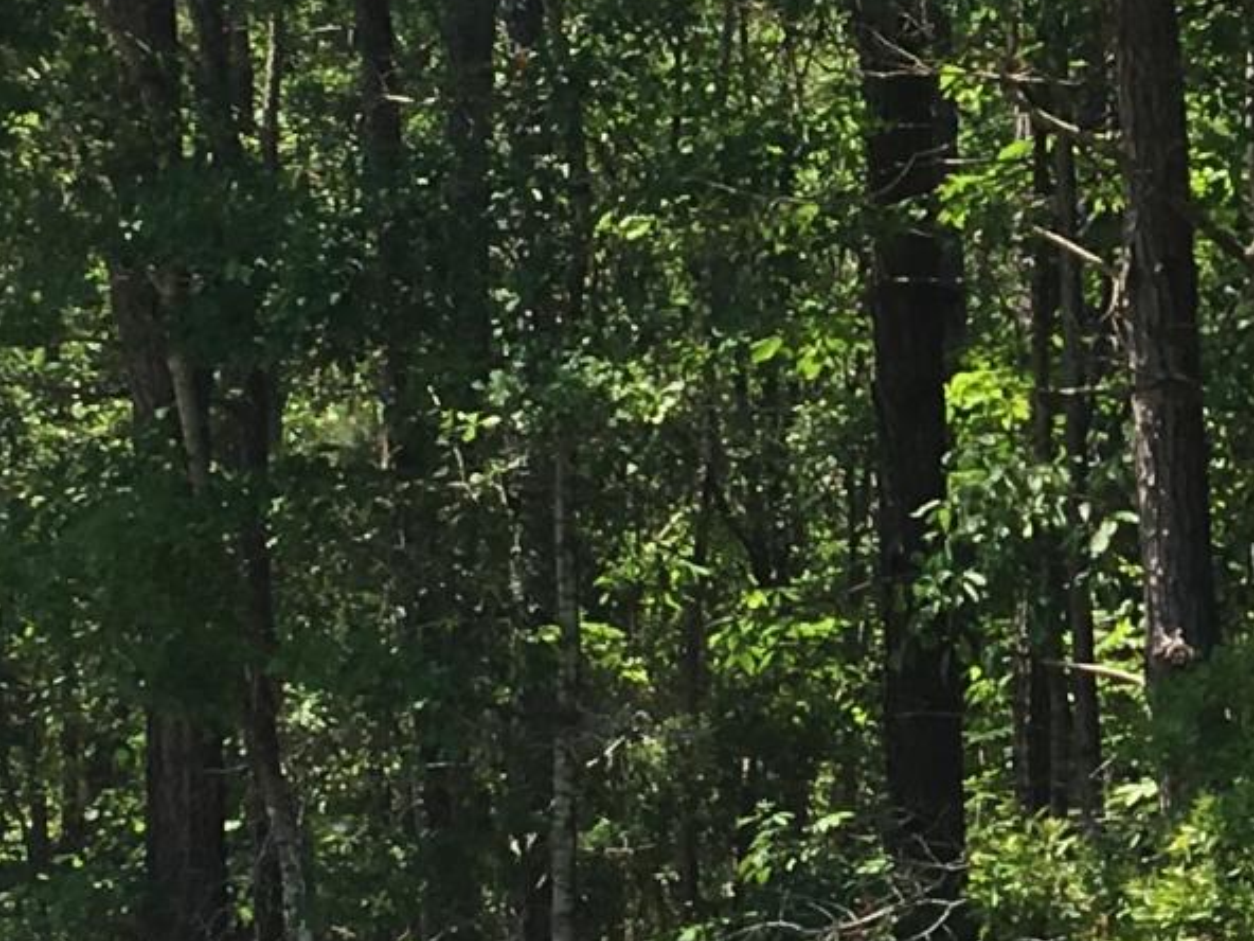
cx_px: 1229
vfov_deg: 10.1
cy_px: 418
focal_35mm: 147
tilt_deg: +6.2
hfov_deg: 13.3
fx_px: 5325
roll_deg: +1.6
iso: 25
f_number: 2.2
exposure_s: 1/516
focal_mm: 4.15
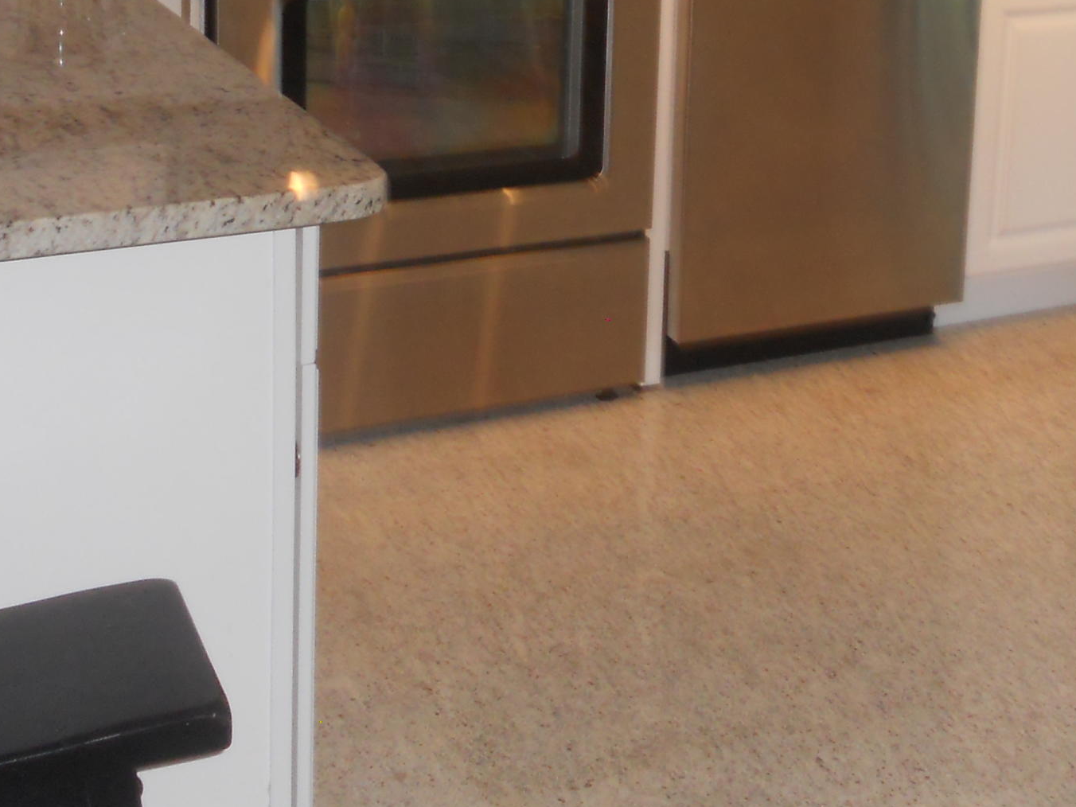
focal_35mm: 71
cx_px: 752
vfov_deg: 19.8
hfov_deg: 27.2
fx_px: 2207
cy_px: -77
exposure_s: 1/25
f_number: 3.5
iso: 200
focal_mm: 5.8
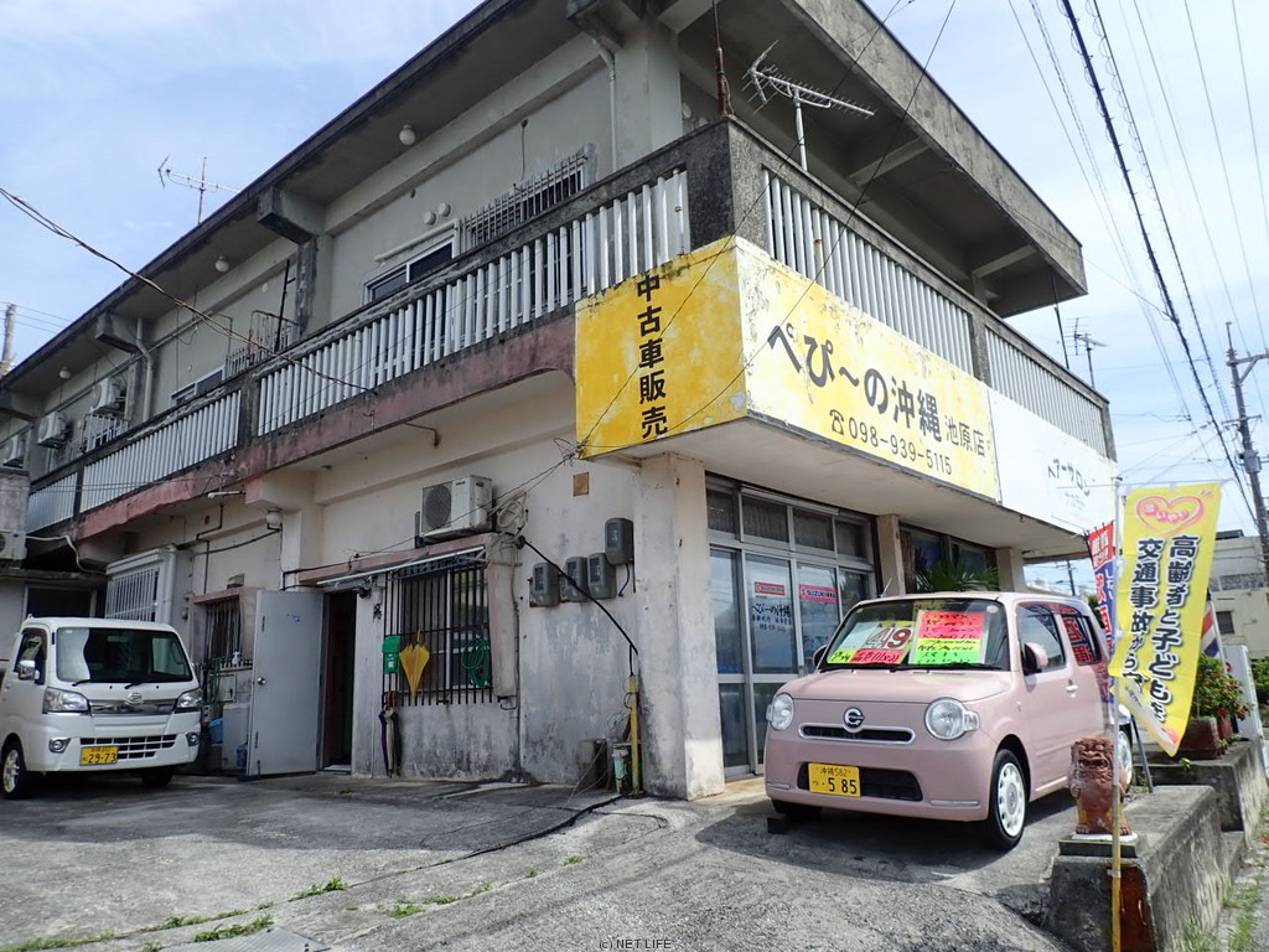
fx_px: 916
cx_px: 634
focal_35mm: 25
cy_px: 476
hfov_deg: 69.4
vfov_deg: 54.9
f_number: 8
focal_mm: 4.5
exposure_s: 1/160
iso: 100
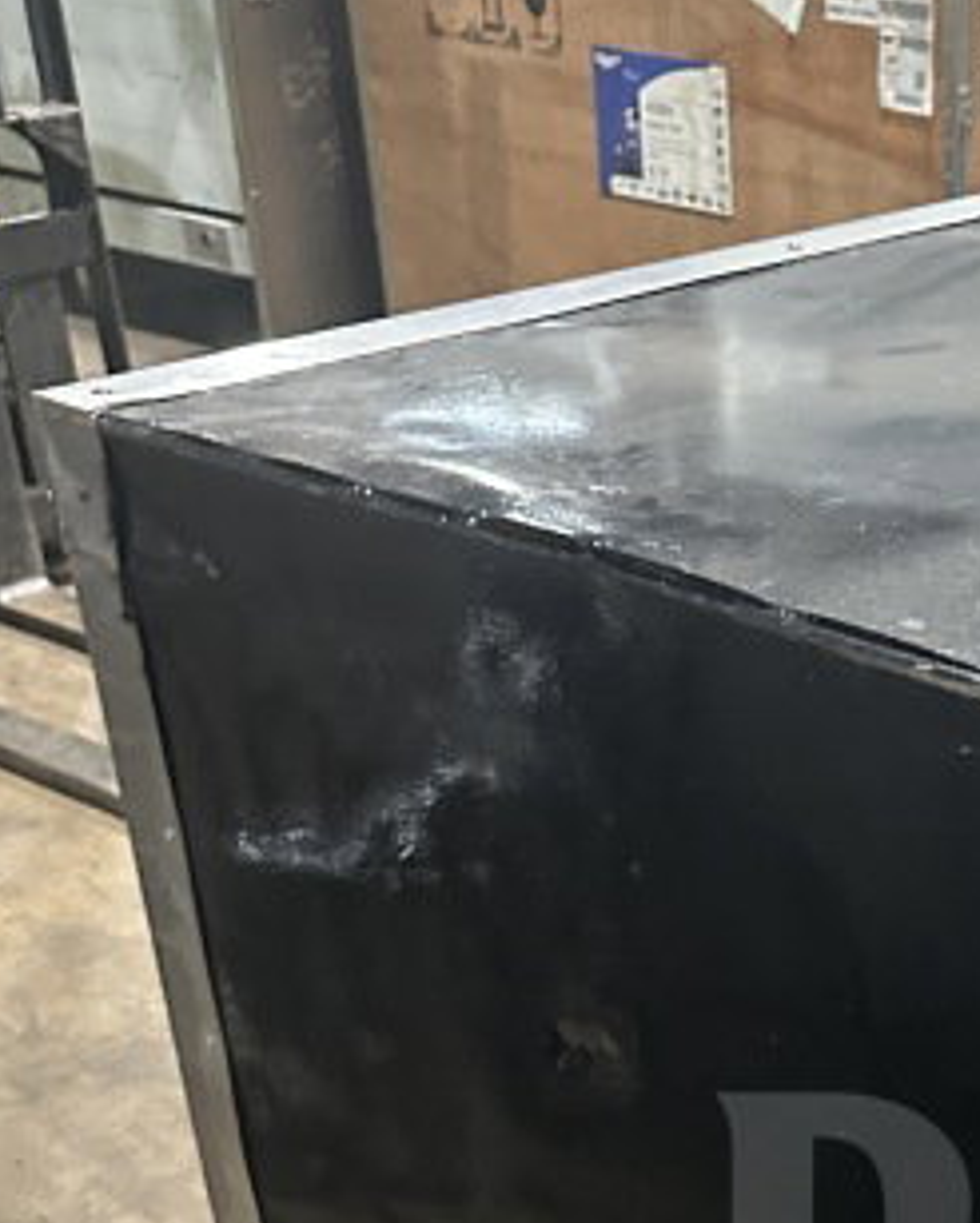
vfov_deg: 27.4
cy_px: 1408
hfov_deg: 23.2
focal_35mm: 62
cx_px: 1072
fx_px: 2246
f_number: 1.78
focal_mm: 6.86
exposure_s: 1/54
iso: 1000
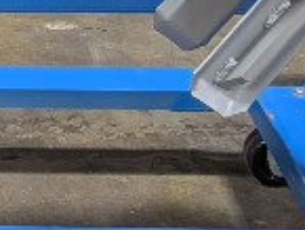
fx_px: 1455
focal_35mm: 165
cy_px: -135
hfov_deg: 11.3
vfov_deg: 8.8
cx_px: -217
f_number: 1.7
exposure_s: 1/23.8
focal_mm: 4.53
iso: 68
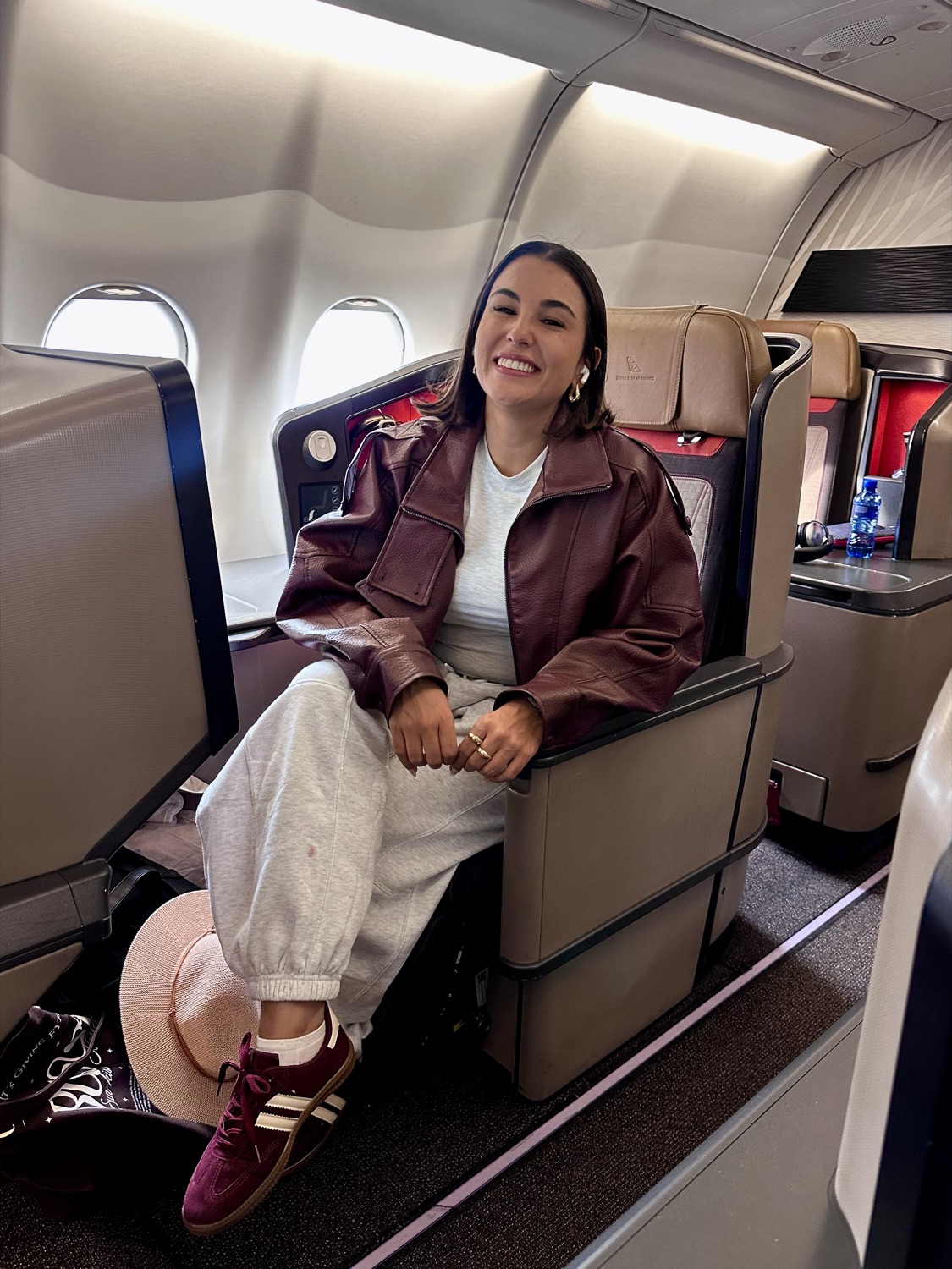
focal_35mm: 24
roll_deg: -1.6
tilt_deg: -17.6
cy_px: 634
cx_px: 476
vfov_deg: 71.6
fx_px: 880
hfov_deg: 56.8
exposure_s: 1/52
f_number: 1.78
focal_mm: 6.86
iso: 320
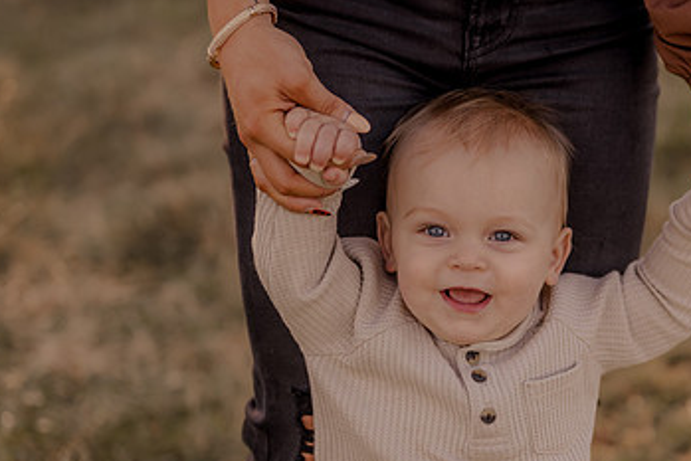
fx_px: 1594
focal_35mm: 83
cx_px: 483
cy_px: 335
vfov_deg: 16.4
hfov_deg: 24.3
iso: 250
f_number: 1.8
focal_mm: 50
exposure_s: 1/1000
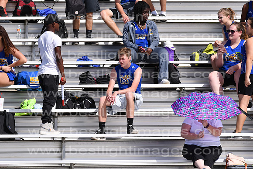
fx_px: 3163
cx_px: 126
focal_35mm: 450
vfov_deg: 3.1
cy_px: 84
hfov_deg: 4.6
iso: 100
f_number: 4
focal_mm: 300
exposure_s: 1/2500
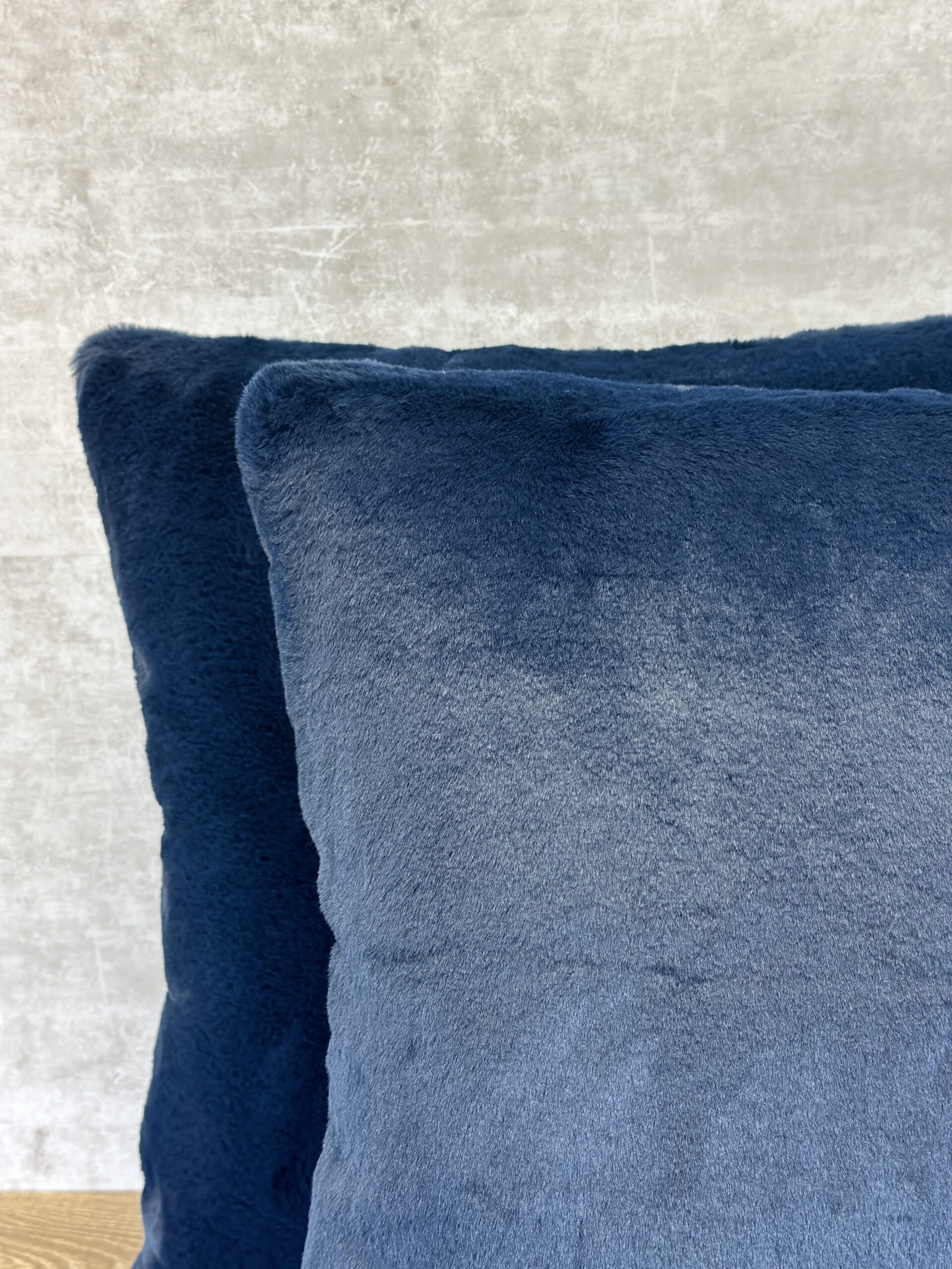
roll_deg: +1.9
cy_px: 634
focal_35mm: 48
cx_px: 476
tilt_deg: -12.6
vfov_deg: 39.7
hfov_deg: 30.3
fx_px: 1760
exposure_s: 1/120
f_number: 1.78
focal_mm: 6.86
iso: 200
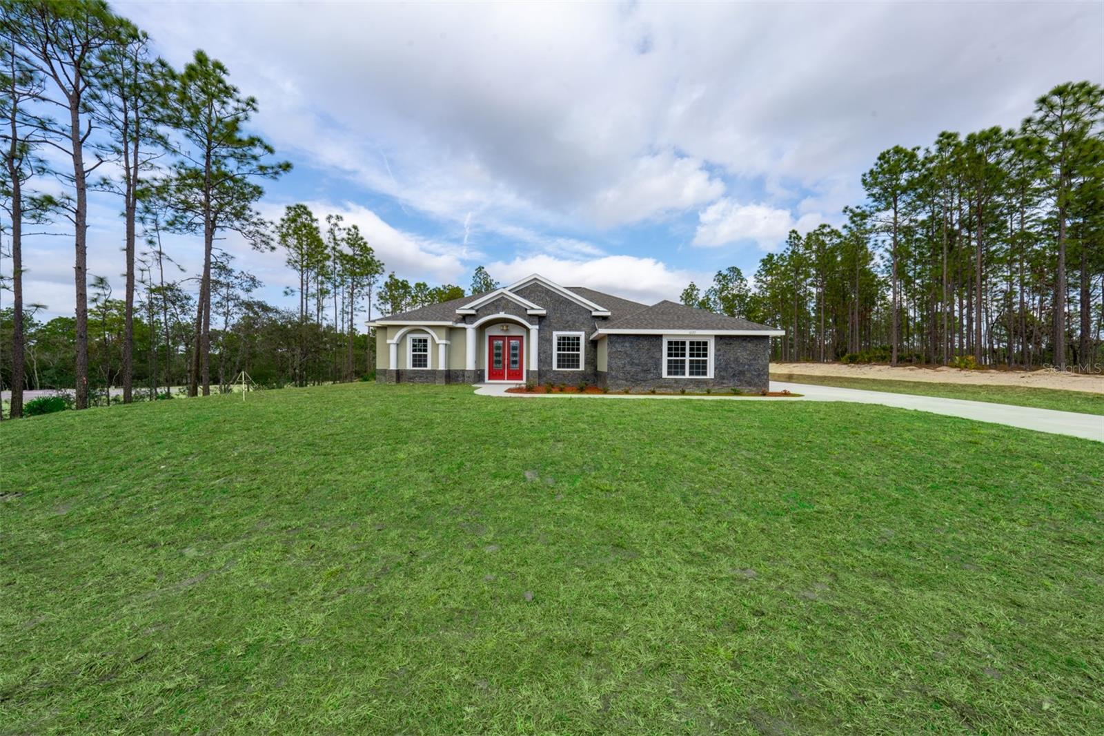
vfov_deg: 90.0
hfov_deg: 112.6
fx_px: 368
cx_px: 552
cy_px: 368
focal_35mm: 12
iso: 100
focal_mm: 12
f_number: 14
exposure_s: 1/250
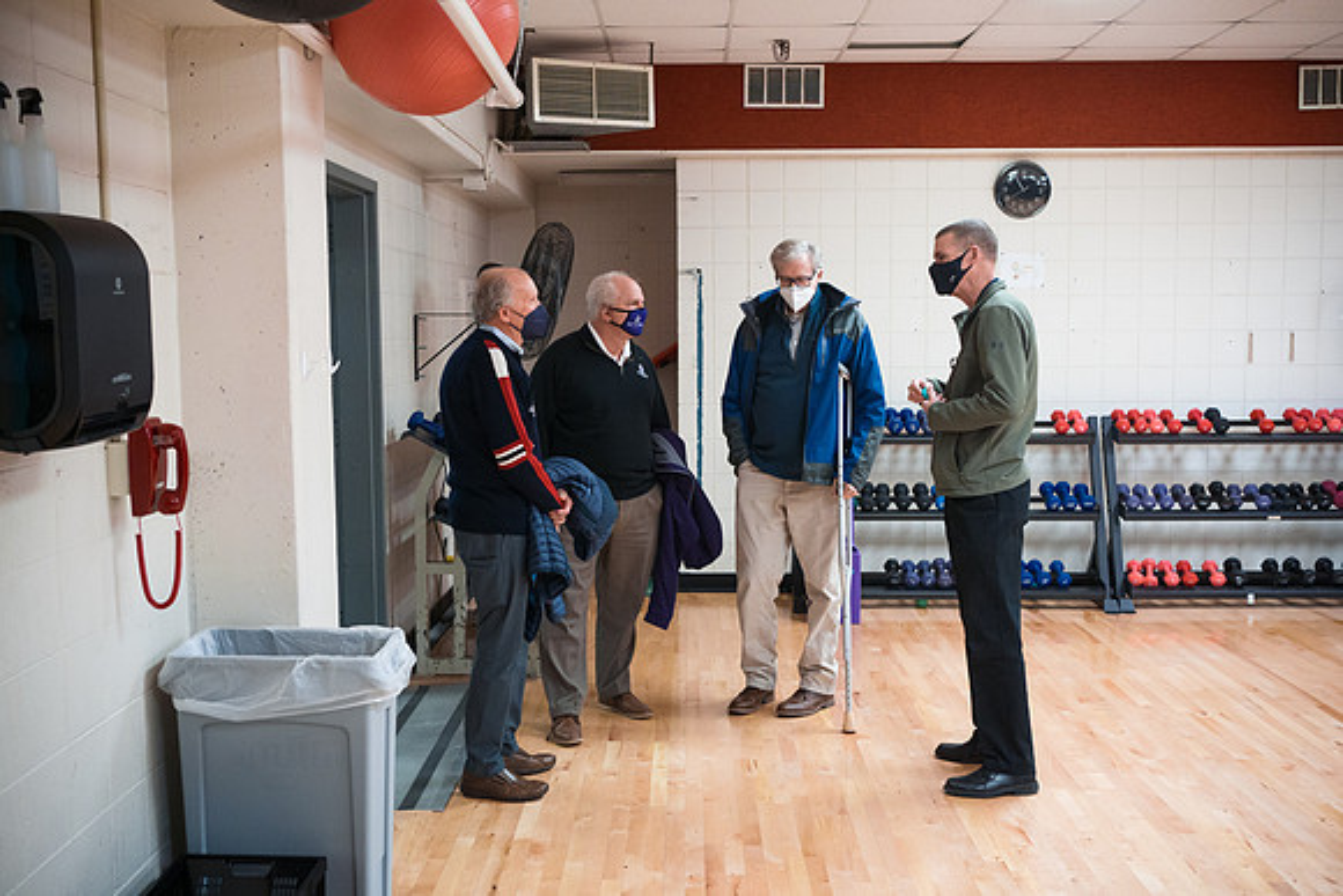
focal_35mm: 36
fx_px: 1347
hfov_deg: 53.0
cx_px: 691
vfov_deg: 36.8
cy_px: 446
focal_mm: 35
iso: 4000
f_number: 4
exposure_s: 1/250
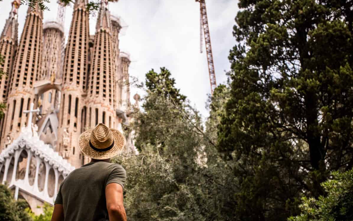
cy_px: 125
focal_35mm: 41
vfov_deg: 31.2
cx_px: 164
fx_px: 394
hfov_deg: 48.2
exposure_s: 1/500
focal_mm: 35
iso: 80
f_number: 4
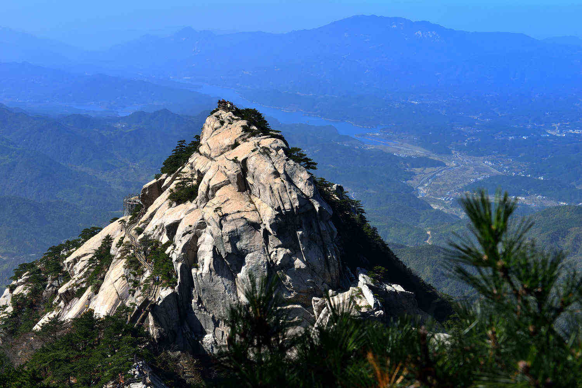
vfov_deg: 27.0
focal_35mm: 50
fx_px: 809
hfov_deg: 39.6
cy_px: 194
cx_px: 291
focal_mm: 50
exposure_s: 1/500
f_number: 11
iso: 200
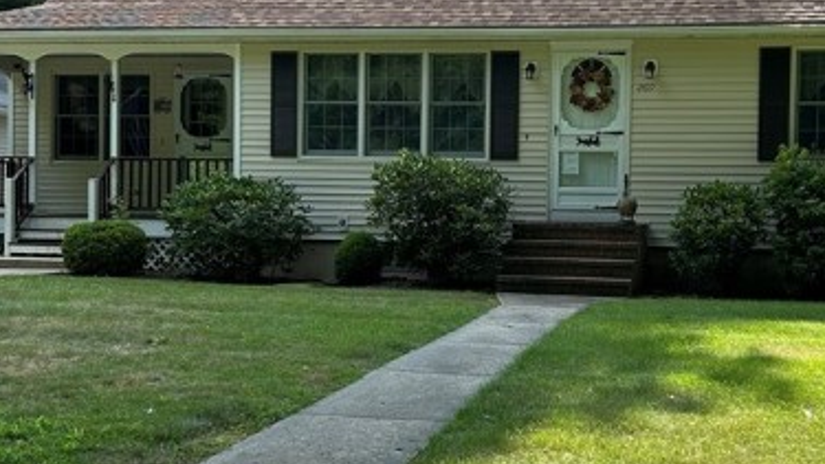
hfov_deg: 35.8
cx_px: 526
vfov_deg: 20.7
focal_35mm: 58
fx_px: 1269
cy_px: 220
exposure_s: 1/1048
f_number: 1.5
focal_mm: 5.7
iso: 50
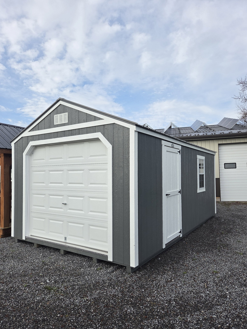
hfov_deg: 56.8
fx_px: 228
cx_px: 119
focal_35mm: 24
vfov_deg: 71.6
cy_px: 171
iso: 80
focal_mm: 5.4
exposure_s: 1/2463
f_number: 1.8
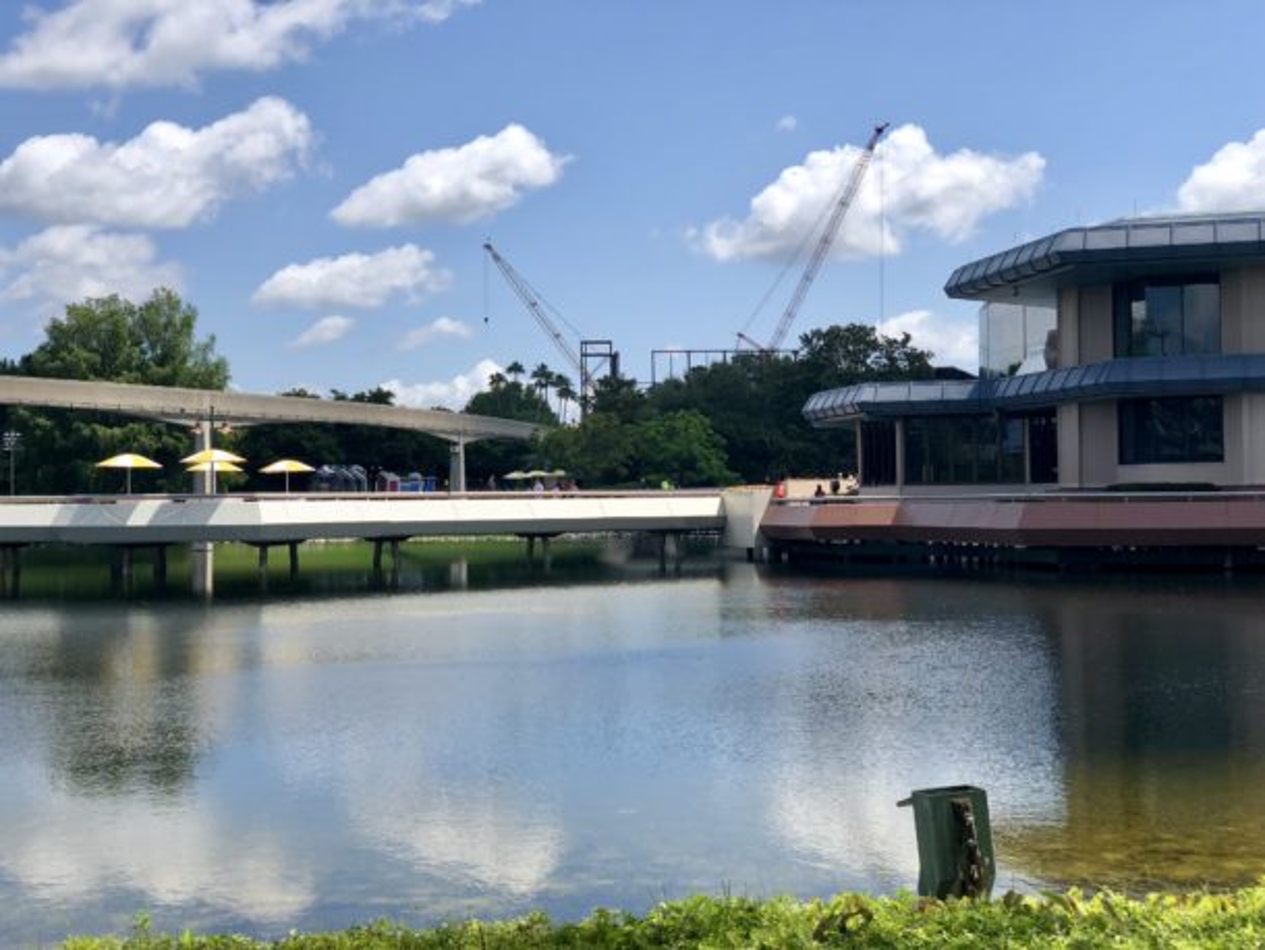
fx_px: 1901
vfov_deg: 28.1
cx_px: 632
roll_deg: +1.0
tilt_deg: +3.2
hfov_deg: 36.8
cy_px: 475
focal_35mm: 52
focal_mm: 6
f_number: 2.4
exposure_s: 1/1297
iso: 16
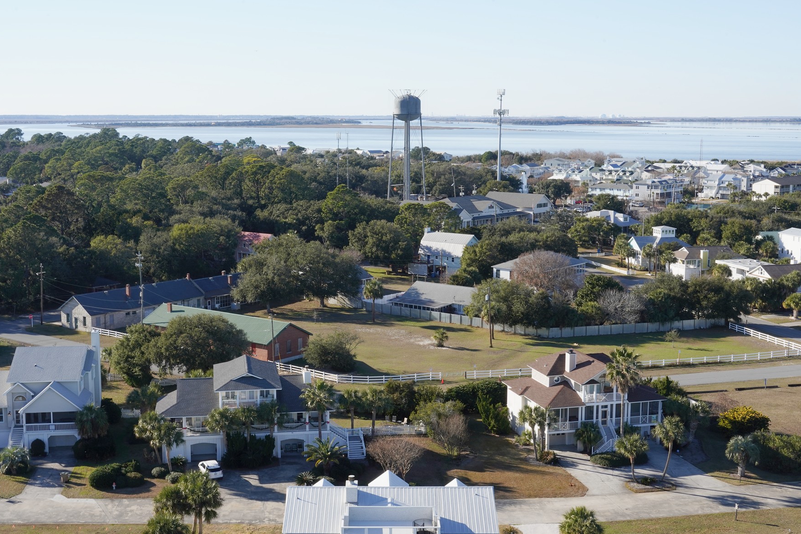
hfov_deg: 39.6
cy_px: 277
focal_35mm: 50
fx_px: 1113
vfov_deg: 27.0
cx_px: 386
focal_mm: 44
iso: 320
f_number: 22
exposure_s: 1/80
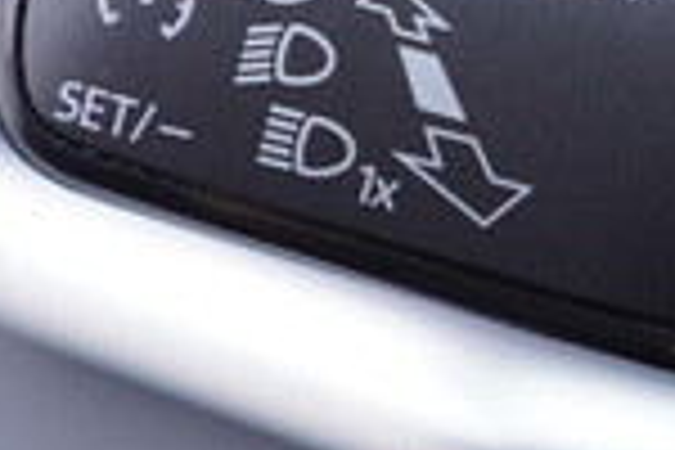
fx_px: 2475
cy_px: 74
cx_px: 405
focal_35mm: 132
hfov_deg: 15.5
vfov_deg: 10.4
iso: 160
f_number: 2.8
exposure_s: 1/40
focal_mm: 24
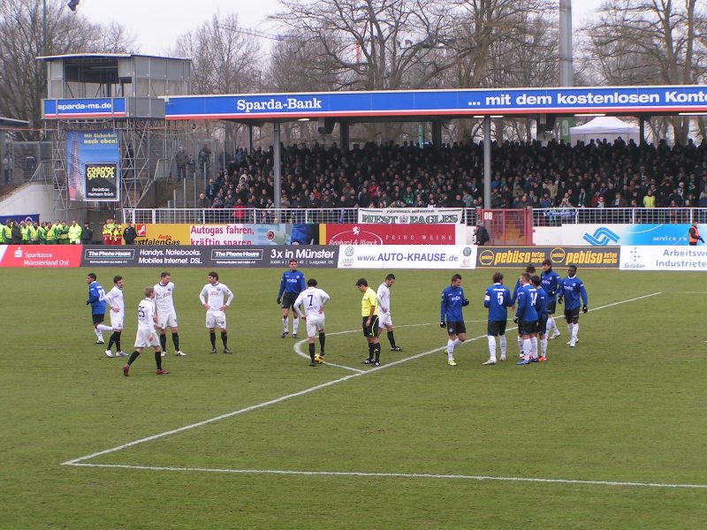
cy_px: 265
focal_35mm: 108
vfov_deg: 13.7
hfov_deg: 18.2
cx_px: 354
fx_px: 2206
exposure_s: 1/200
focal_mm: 16.6
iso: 50
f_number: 4.5
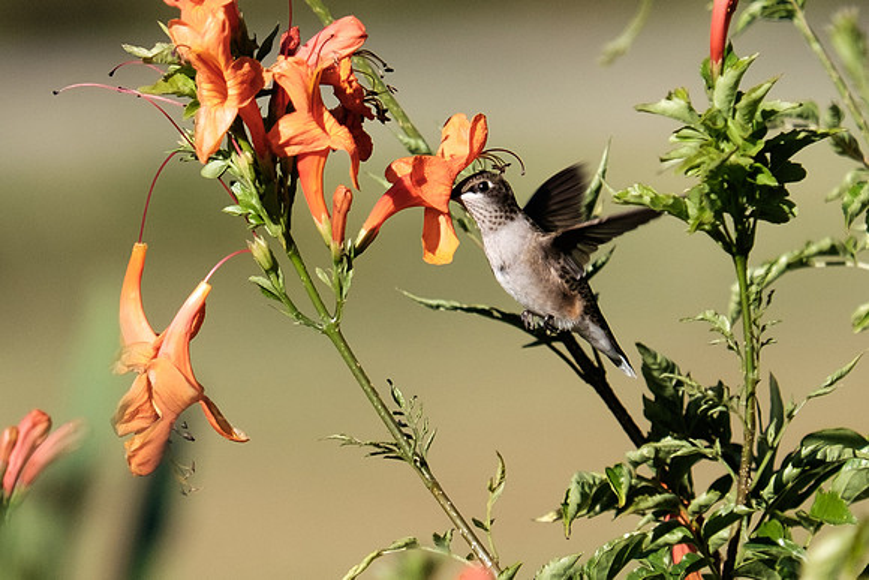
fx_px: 18418
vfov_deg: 1.8
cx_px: 333
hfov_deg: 2.7
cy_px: 173
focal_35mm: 763
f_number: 4.8
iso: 400
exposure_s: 1/2000
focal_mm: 200
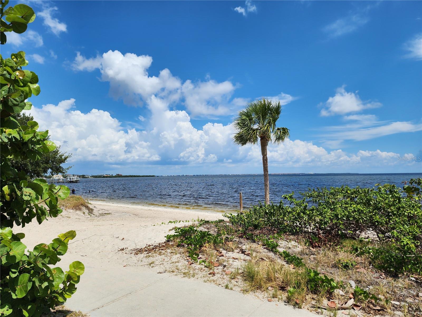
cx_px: 211
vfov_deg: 58.9
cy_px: 158
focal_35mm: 23
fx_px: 280
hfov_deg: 73.9
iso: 12
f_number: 1.8
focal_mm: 6.4
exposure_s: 1/2060
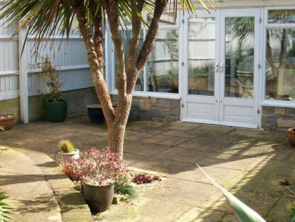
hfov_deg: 39.5
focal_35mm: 48
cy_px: 70
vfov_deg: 30.0
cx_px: 172
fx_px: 409
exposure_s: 1/400
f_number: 2.8
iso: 80
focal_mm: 5.7
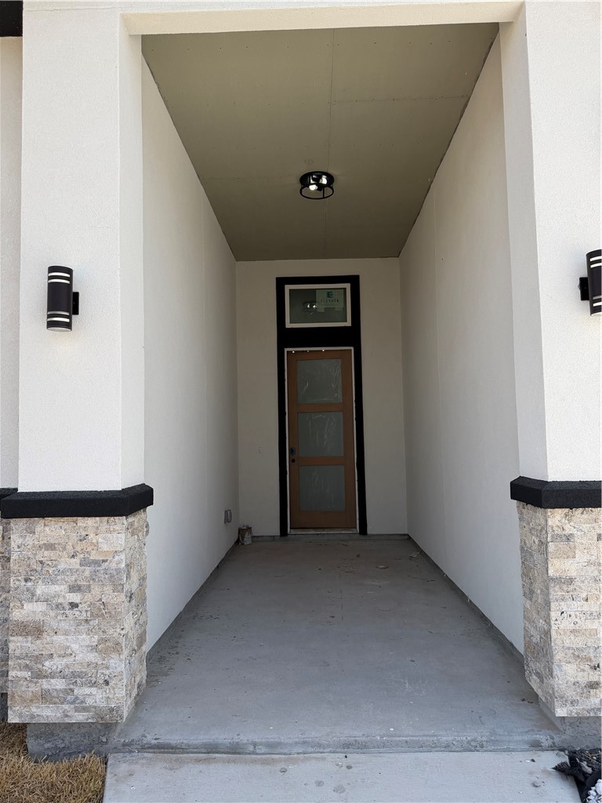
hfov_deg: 56.8
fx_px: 557
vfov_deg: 71.6
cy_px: 402
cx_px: 301
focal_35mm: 24
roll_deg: +1.1
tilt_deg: +5.1
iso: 100
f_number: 1.78
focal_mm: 6.76
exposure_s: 1/3425
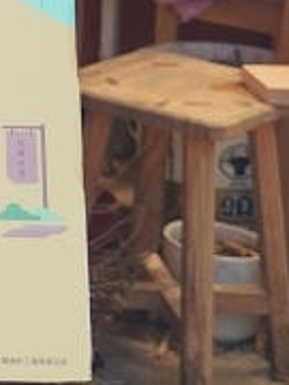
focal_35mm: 179
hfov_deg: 7.0
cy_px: -299
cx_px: -730
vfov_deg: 10.4
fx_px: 1993
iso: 160
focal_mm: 28
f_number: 4
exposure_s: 1/60
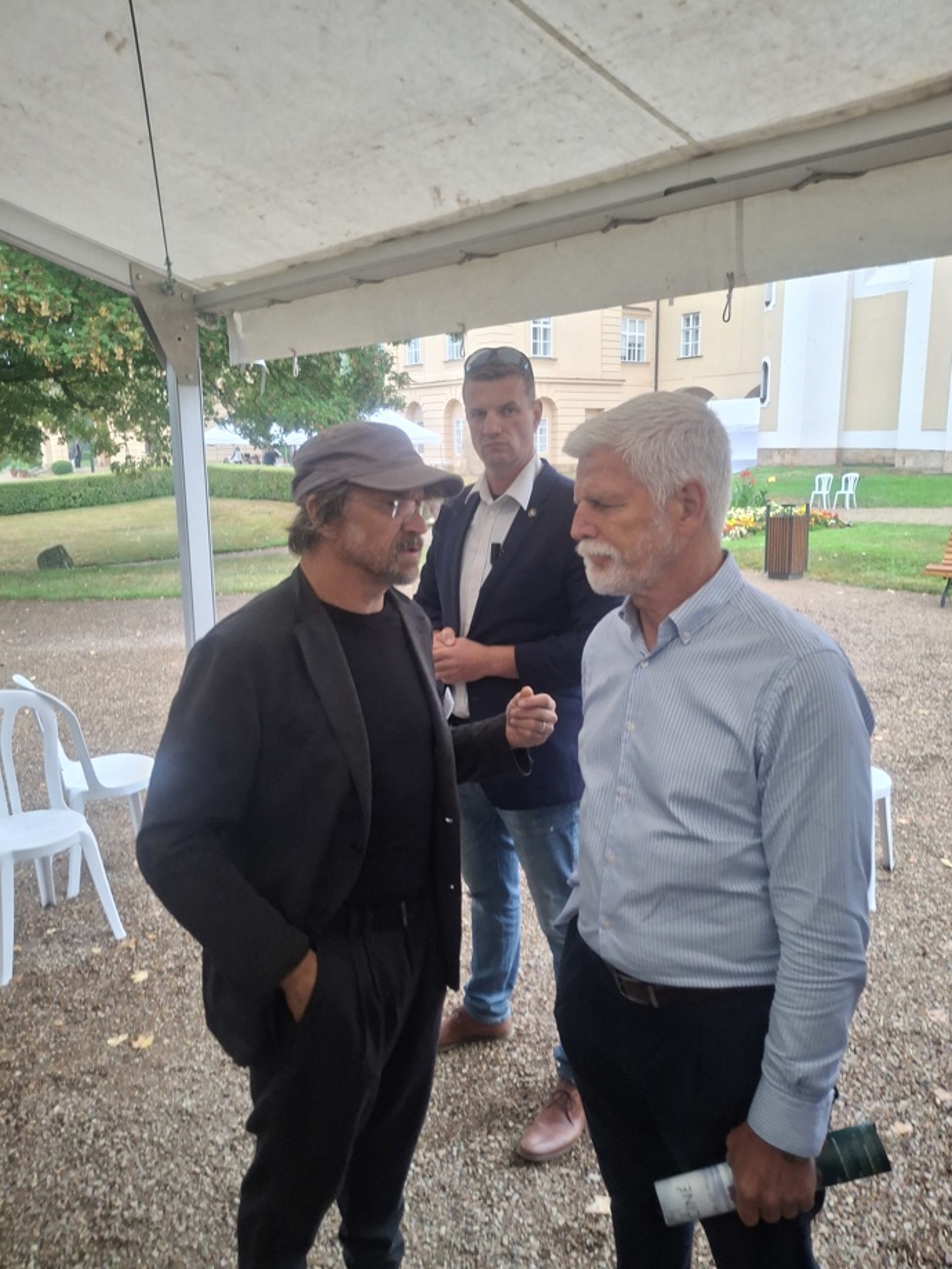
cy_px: 634
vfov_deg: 69.4
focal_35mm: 25
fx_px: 917
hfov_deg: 54.9
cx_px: 476
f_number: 1.8
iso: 125
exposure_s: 1/50
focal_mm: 4.69
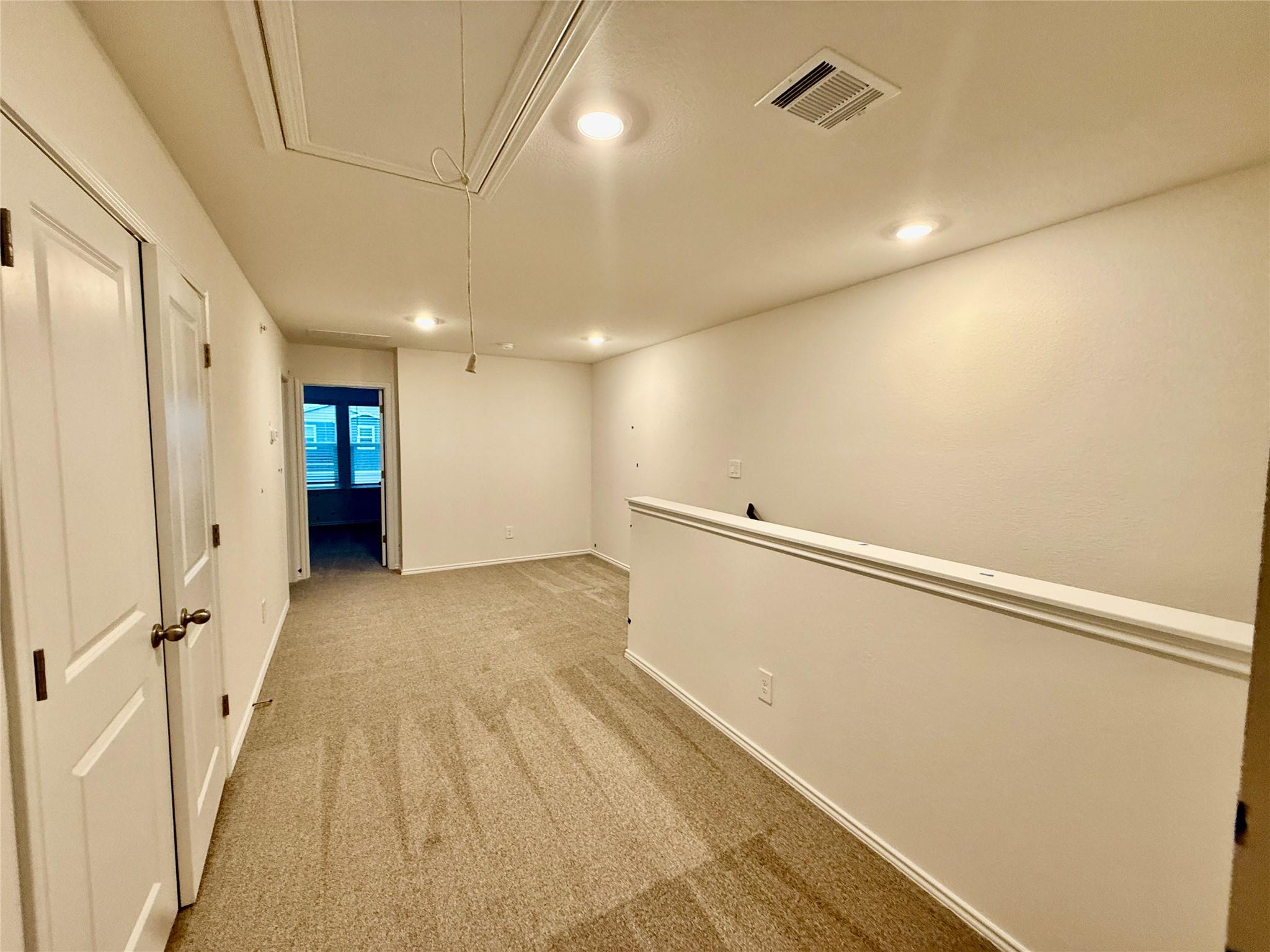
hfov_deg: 102.1
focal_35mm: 14
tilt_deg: -1.1
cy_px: 476
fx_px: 514
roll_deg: -1.1
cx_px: 635
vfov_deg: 85.7
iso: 200
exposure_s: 1/60
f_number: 2.2
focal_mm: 2.22
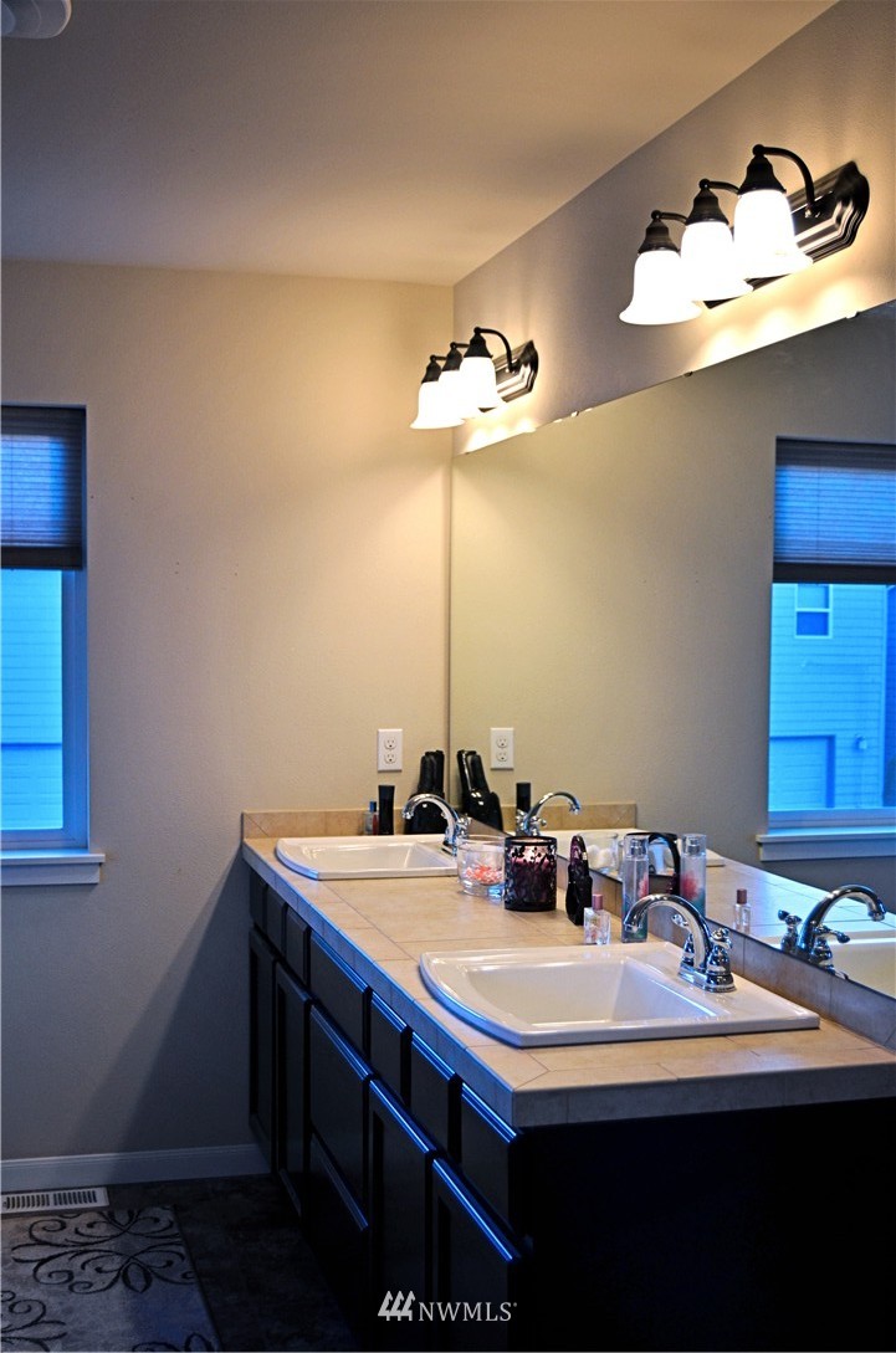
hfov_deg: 29.7
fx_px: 1688
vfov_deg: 43.7
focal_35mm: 45
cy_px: 676
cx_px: 448
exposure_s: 1/100
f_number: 5
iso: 400
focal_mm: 30
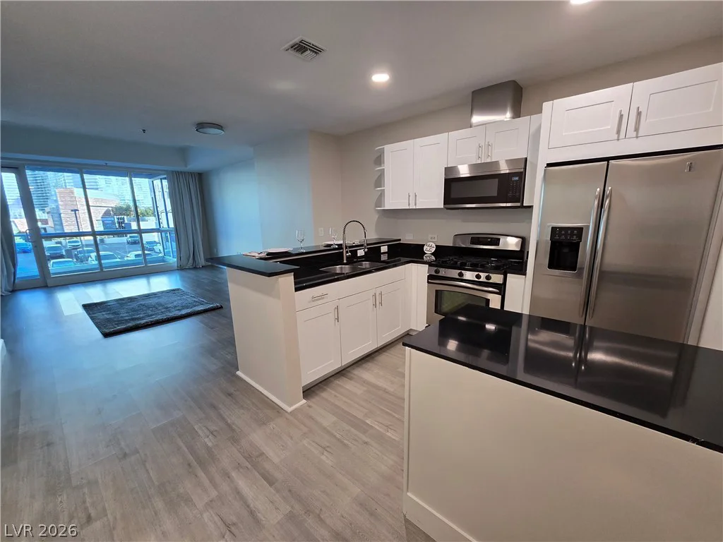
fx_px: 272
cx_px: 362
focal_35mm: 13
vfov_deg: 89.9
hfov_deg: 106.2
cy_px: 271
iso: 125
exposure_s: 1/60
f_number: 2.2
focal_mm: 2.2
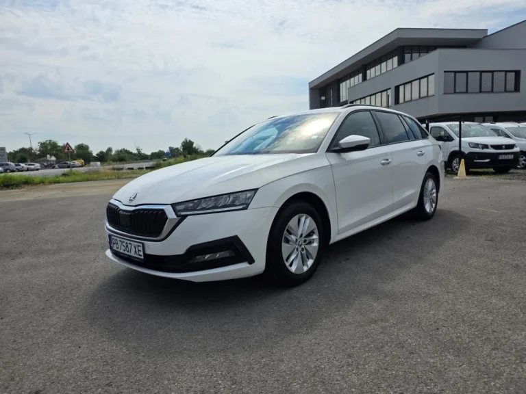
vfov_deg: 58.9
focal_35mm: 23
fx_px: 349
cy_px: 197
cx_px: 263
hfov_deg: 73.9
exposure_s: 1/7944
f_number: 1.7
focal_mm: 6.25
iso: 50
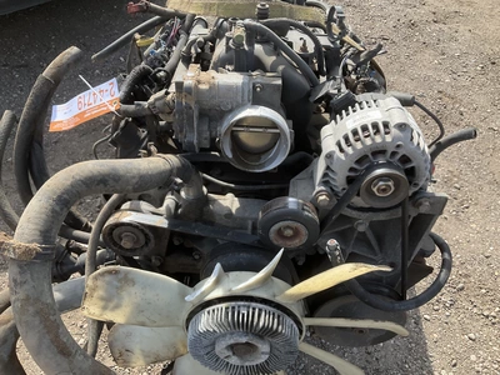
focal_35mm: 29
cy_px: 188
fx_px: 419
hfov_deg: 61.7
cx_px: 250
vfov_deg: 48.2
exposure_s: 1/482
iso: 25
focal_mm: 3
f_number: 1.8
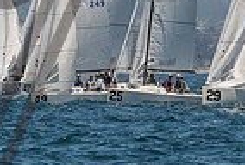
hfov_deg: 3.2
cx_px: -98
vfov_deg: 2.1
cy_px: -69
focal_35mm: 646
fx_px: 4415
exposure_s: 1/1000
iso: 640
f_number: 9
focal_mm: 120
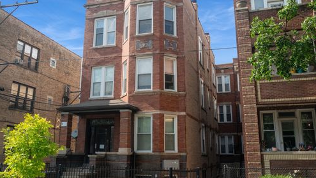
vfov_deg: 32.0
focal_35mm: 37
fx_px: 310
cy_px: 75
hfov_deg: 54.0
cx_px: 157
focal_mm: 35
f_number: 8
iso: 200
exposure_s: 1/160
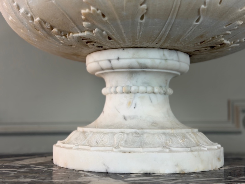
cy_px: 92
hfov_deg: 39.7
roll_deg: -0.4
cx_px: 122
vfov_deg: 30.3
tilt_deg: +4.0
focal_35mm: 48
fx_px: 340
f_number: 1.78
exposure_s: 1/50
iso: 64
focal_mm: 6.76
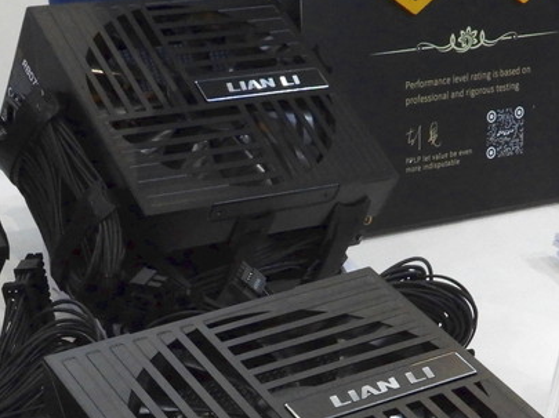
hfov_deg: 23.8
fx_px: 1307
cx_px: 108
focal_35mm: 81
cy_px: 411
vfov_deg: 17.8
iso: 800
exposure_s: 1/160
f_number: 4
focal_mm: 5.8
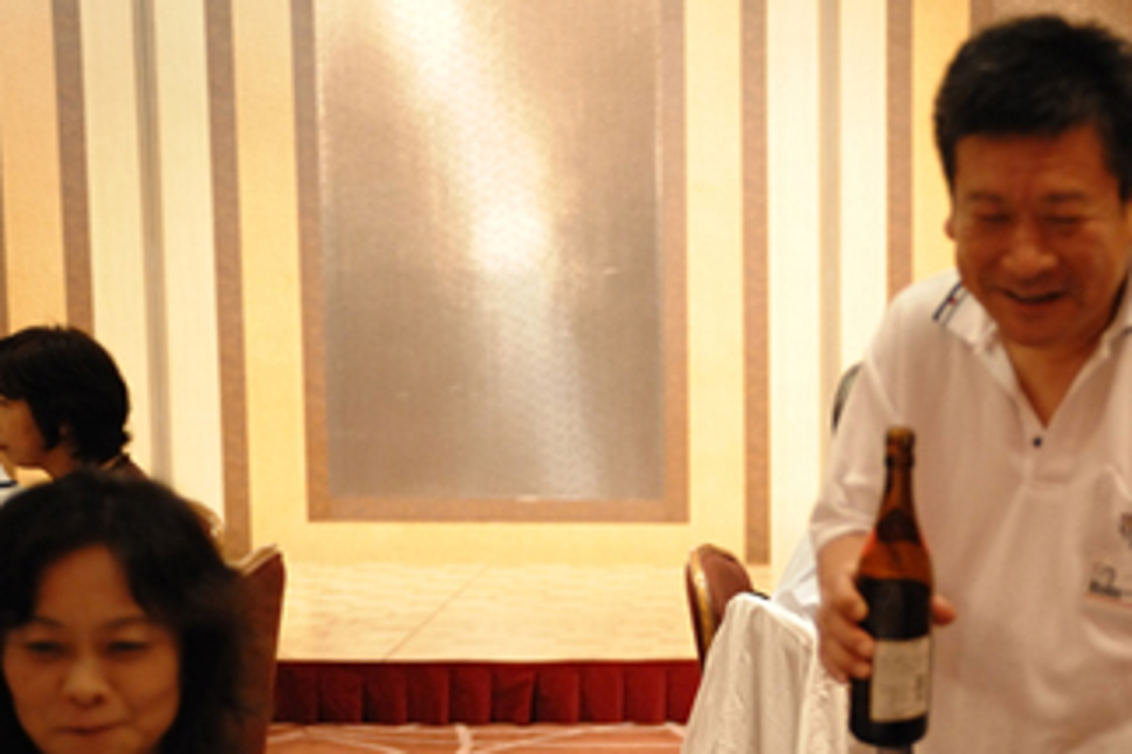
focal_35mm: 99
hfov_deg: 20.2
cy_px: 698
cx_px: 1034
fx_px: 3111
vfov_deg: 13.7
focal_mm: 50
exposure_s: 1/125
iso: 4000
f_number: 2.8
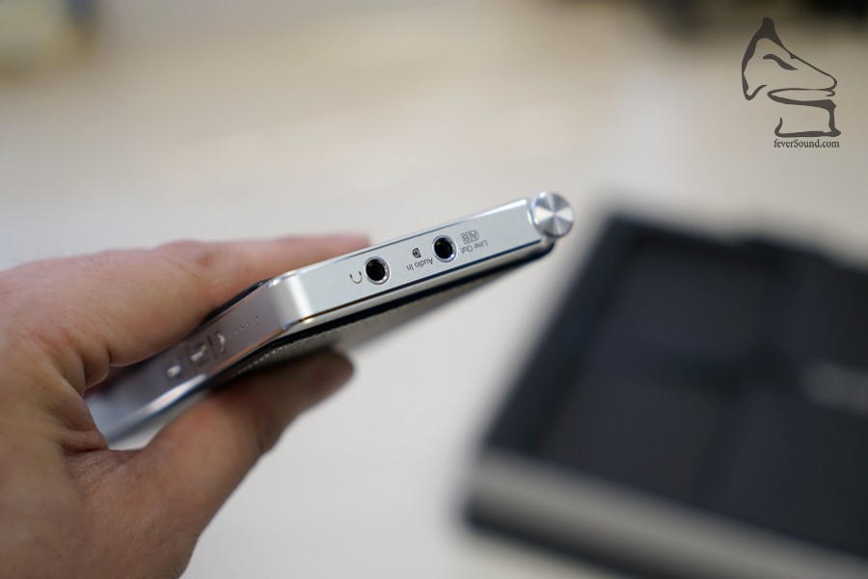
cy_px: 290
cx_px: 434
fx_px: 1615
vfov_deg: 20.3
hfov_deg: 30.1
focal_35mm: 67
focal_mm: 67
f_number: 4
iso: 250
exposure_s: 1/60
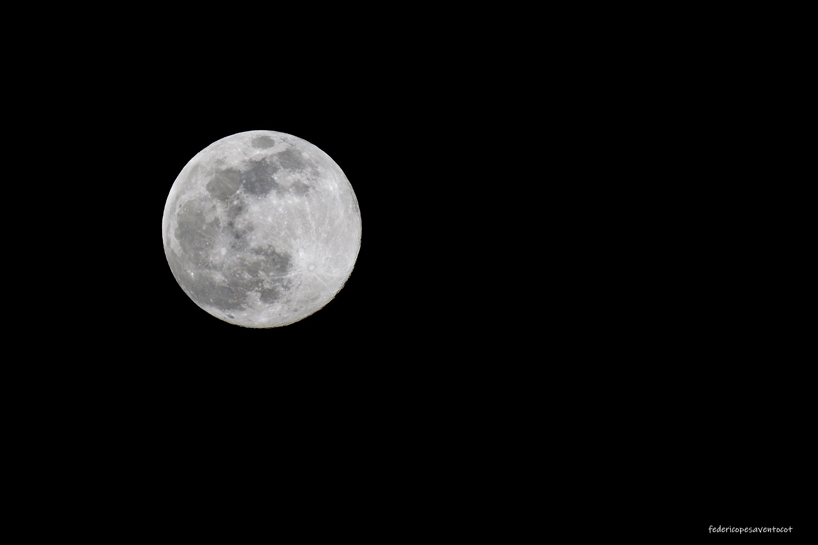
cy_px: 272
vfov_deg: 1.5
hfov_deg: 2.3
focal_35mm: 900
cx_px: 409
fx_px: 20448
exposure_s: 1/100
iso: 100
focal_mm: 600
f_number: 8
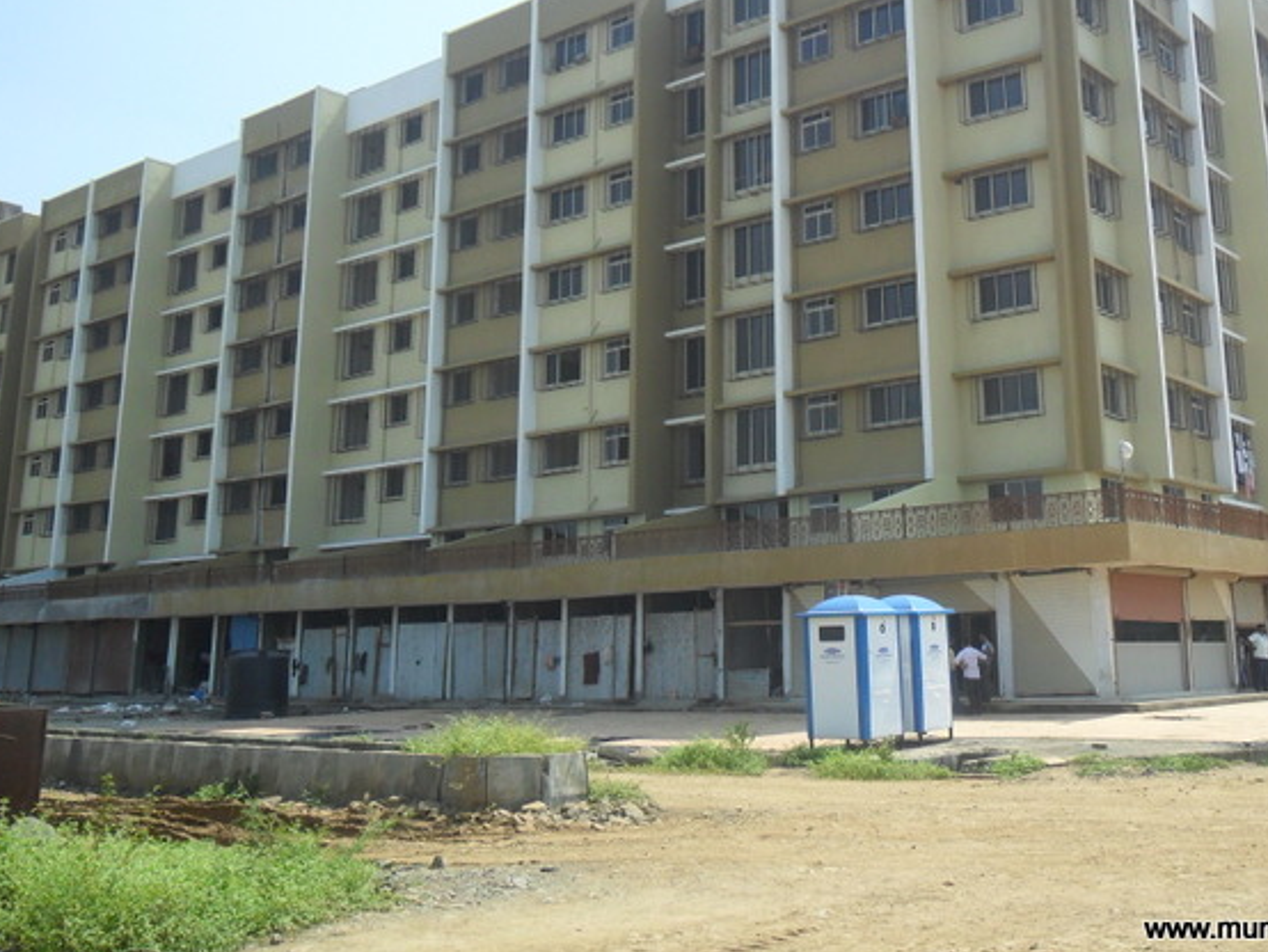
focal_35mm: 38
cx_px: 785
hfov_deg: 48.5
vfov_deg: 37.3
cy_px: 310
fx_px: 1393
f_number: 3.5
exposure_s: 1/1000
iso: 100
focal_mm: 4.9
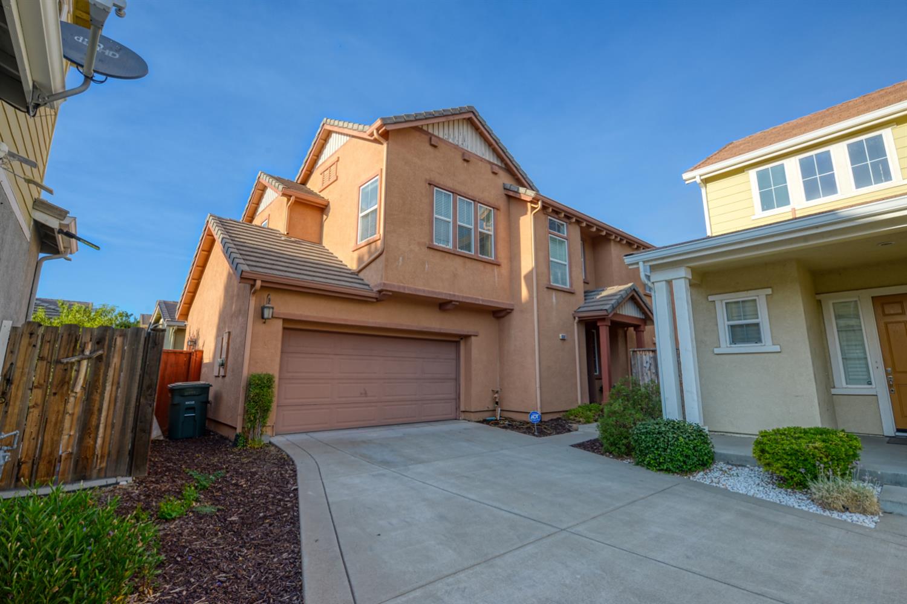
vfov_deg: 73.7
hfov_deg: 96.7
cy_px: 302
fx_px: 403
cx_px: 454
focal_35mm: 16
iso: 400
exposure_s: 1/250
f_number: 10
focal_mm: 16
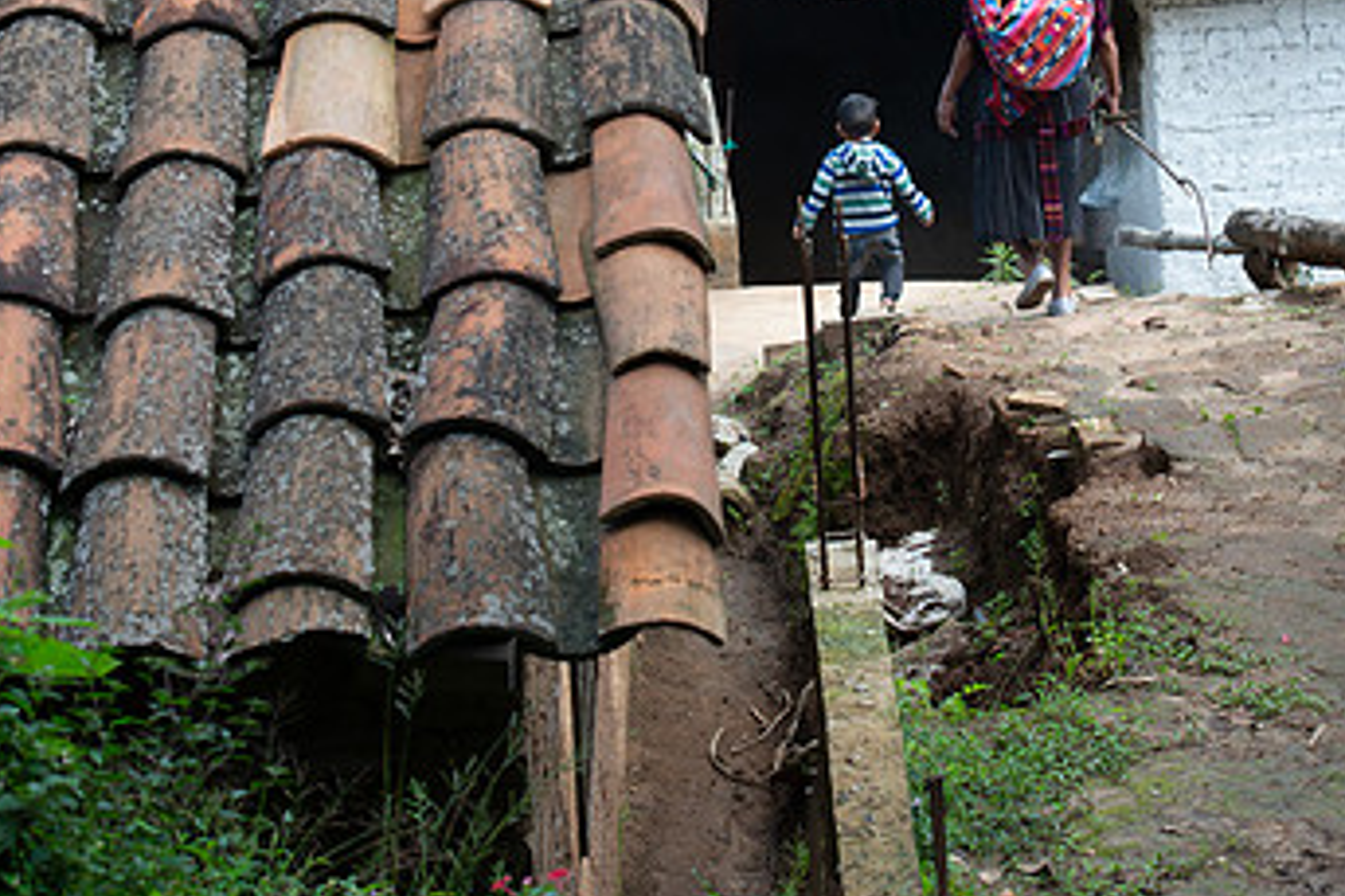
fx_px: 4406
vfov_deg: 11.6
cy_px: 202
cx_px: 794
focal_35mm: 118
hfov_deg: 17.3
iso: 160
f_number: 8
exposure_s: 1/160
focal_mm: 70
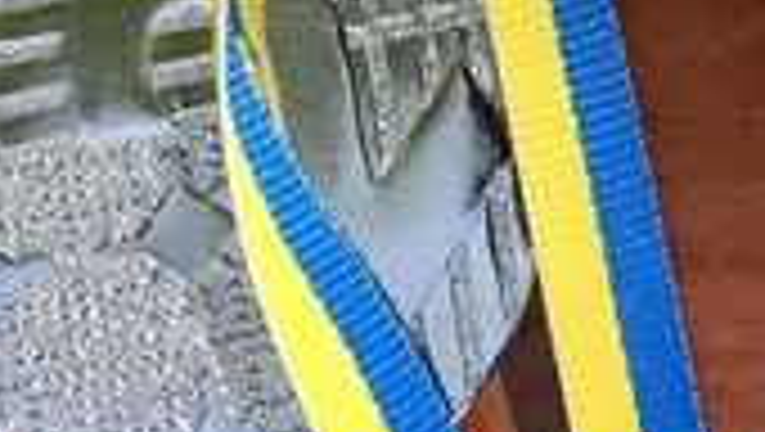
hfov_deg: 20.5
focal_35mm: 103
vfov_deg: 10.7
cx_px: 623
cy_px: -475
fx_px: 2091
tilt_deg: -80.5
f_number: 1.8
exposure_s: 1/684
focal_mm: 3.99
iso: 20
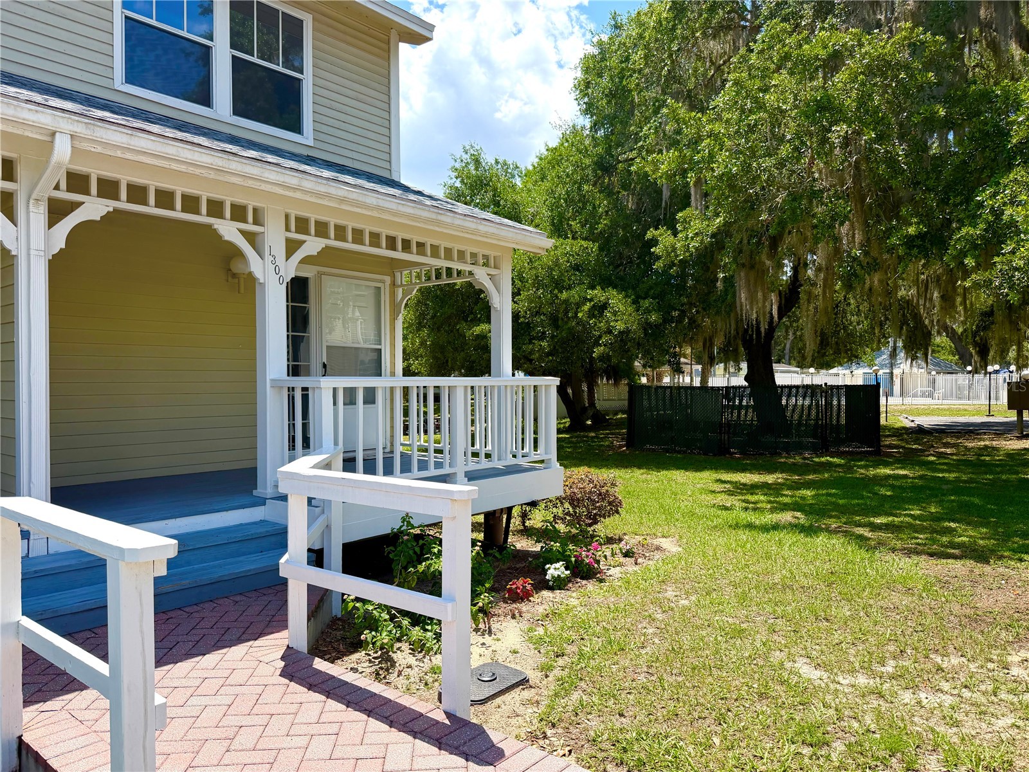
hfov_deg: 71.6
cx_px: 514
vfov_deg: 56.8
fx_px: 713
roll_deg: +0.3
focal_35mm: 24
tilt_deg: +1.9
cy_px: 386
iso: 100
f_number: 1.78
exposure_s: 1/3953
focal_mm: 6.76
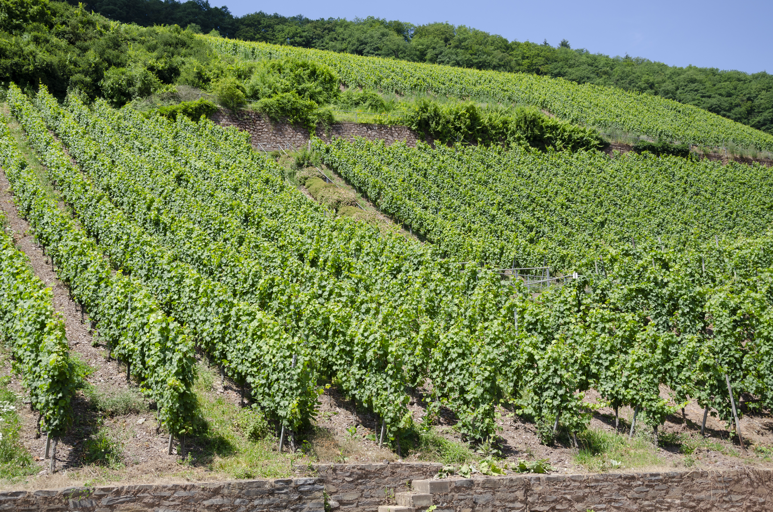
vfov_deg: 31.8
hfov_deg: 46.5
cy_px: 256
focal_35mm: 42
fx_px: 900
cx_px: 386
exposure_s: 1/250
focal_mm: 28
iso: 100
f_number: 6.3
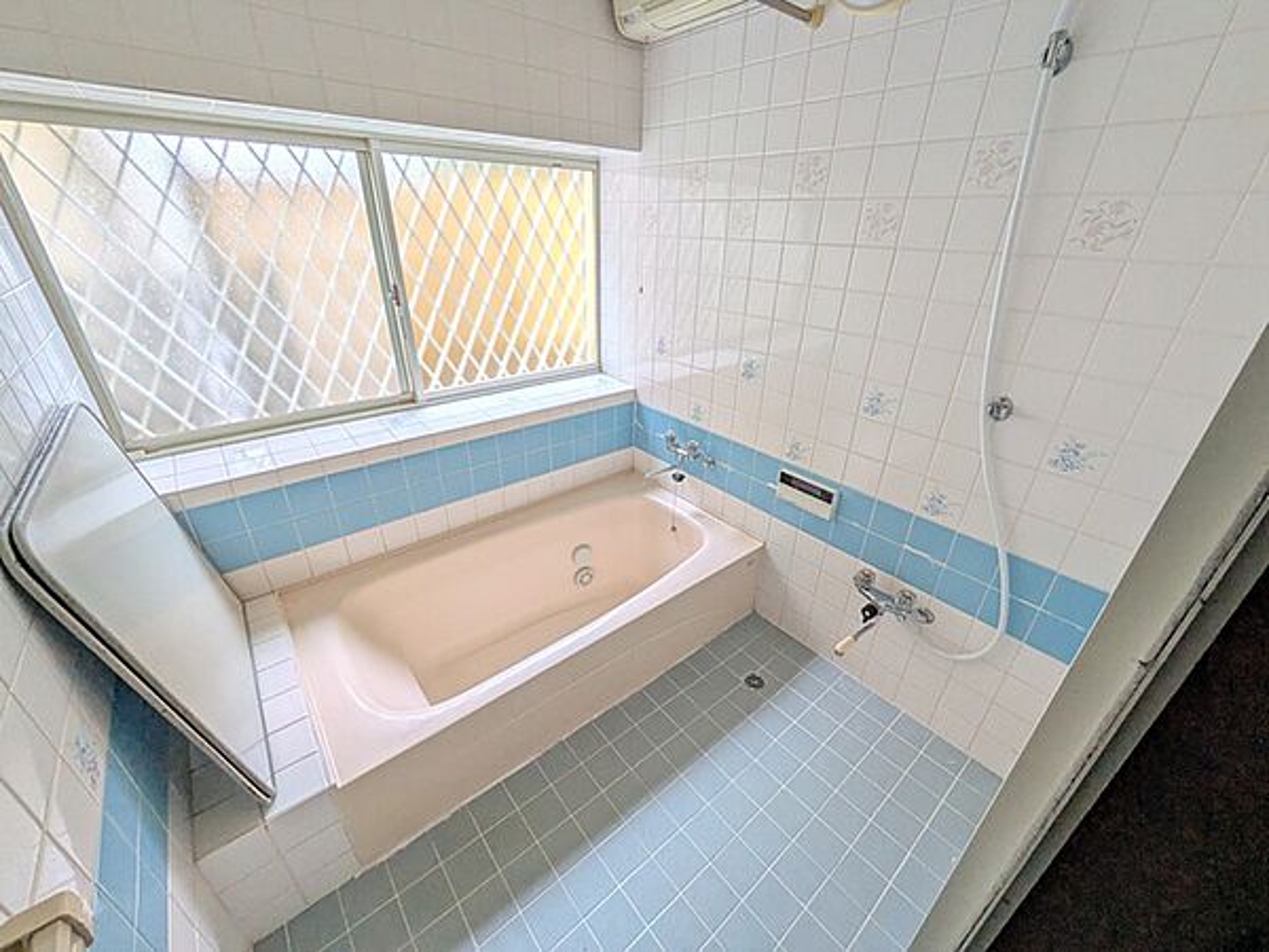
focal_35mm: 14
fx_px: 513
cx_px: 634
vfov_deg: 85.7
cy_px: 476
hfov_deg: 102.1
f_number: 2.2
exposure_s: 1/60
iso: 175
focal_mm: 1.83
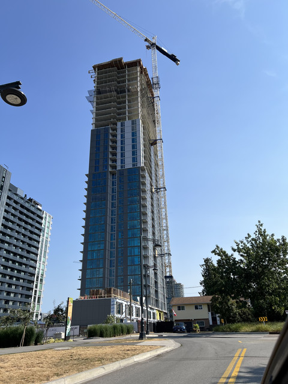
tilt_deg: +26.0
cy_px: 192
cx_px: 144
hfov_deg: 53.1
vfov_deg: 67.3
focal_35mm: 26
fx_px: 288
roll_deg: +1.5
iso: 50
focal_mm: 5.7
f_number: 1.5
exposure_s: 1/5587
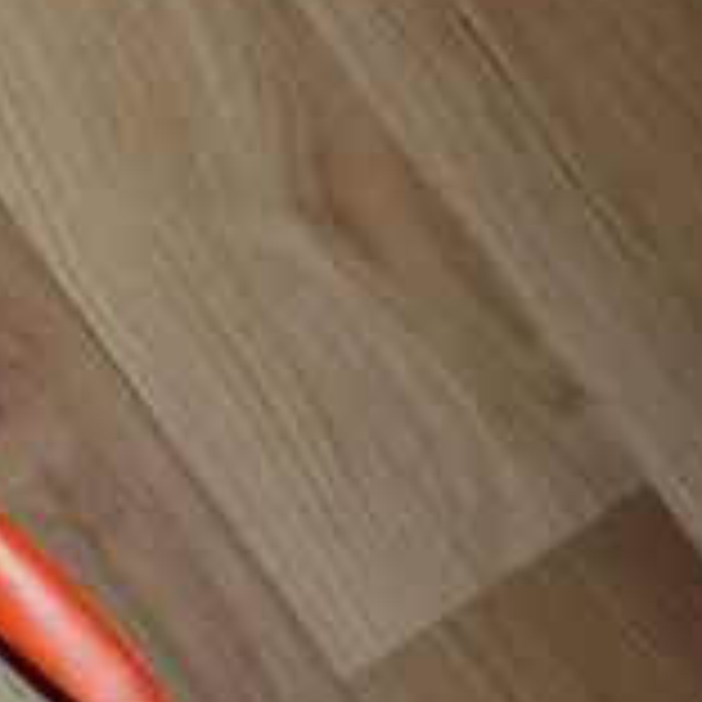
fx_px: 4497
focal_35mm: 196
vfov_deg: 8.9
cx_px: -1035
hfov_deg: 8.2
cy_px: -9
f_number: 4.2
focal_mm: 30
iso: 200
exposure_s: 1/60
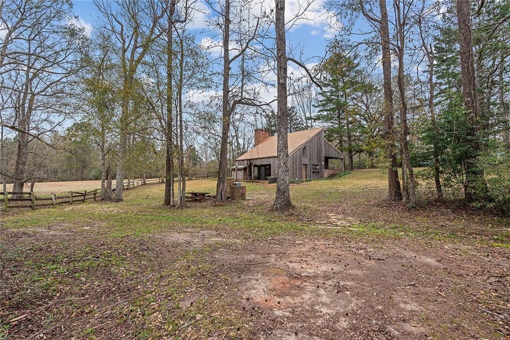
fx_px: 227
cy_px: 170
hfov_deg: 96.8
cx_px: 255
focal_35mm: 16
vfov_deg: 73.7
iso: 400
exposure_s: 1/25
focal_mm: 16
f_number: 10
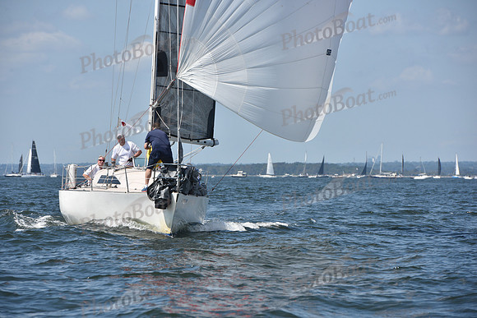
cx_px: 238
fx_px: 2650
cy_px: 159
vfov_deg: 6.9
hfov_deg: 10.3
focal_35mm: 200
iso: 320
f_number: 9
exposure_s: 1/1250
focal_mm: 200
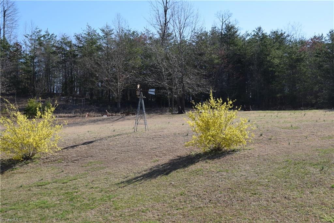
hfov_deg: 41.1
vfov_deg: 28.1
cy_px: 112
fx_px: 445
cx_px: 167
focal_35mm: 48
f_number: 10
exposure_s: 1/400
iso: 200
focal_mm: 32
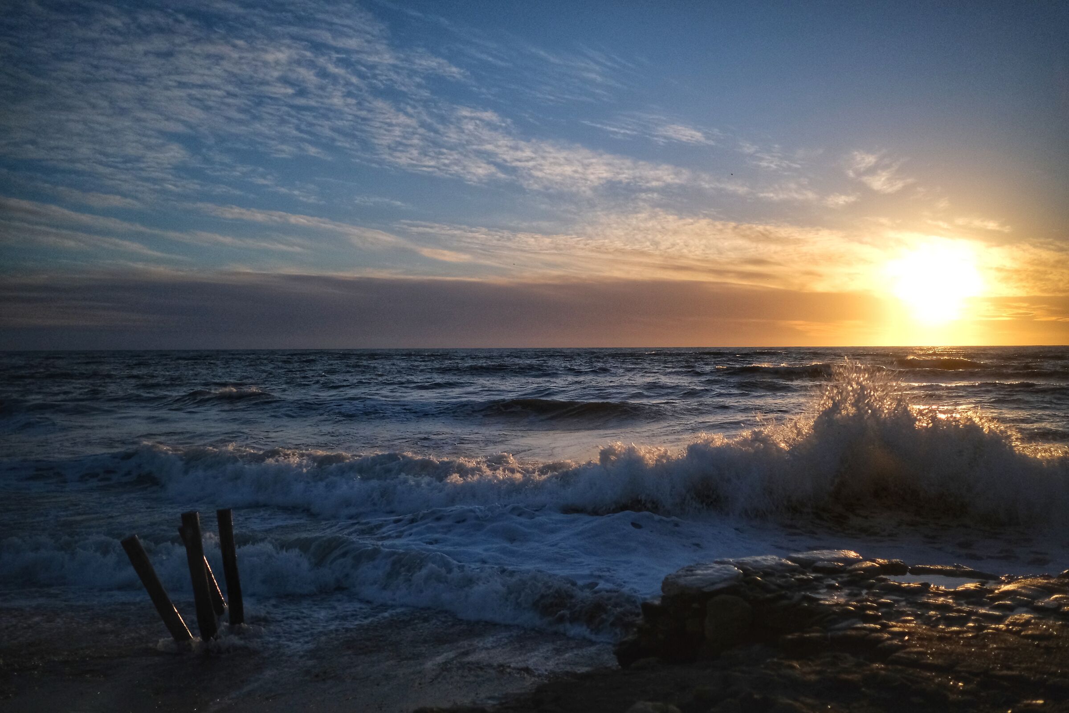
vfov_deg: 37.9
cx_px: 534
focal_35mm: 35
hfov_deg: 54.4
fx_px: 1039
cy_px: 356
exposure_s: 1/60
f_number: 2
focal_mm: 23
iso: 2000
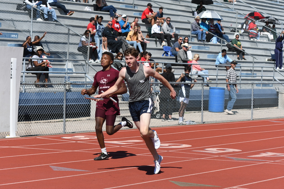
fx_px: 828
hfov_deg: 19.5
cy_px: 94
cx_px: 142
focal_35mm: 105
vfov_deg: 13.0
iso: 320
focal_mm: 70
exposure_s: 1/2500
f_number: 4.5
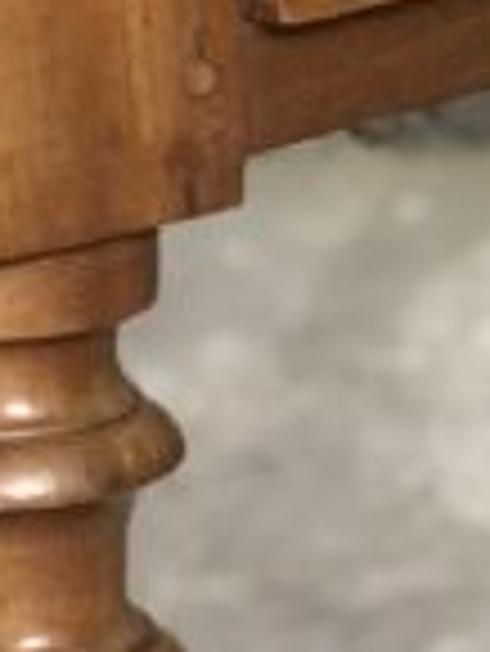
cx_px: 481
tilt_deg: -19.9
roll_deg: +1.9
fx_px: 6898
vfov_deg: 5.4
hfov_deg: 4.1
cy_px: 634
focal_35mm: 366
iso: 160
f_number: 2.4
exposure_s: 1/20
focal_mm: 6
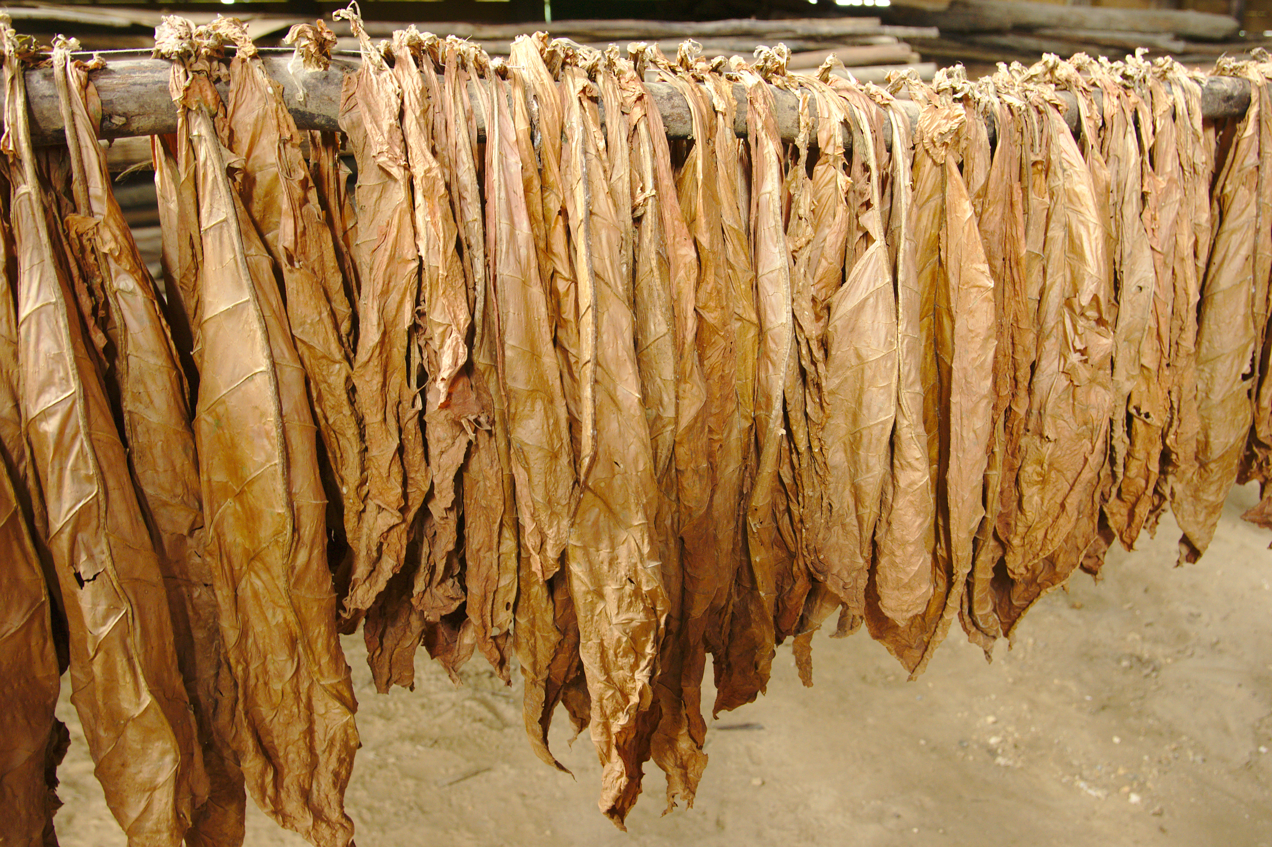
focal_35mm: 30
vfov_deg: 43.6
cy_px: 424
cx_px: 636
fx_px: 1060
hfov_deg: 61.9
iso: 800
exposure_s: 1/13
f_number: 5.6
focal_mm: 20
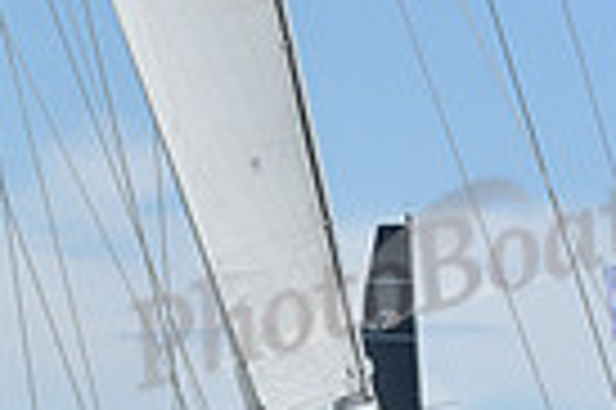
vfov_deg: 4.1
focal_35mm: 331
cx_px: -99
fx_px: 5657
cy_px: 570
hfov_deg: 6.2
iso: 250
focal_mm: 78
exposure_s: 1/1000
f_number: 8
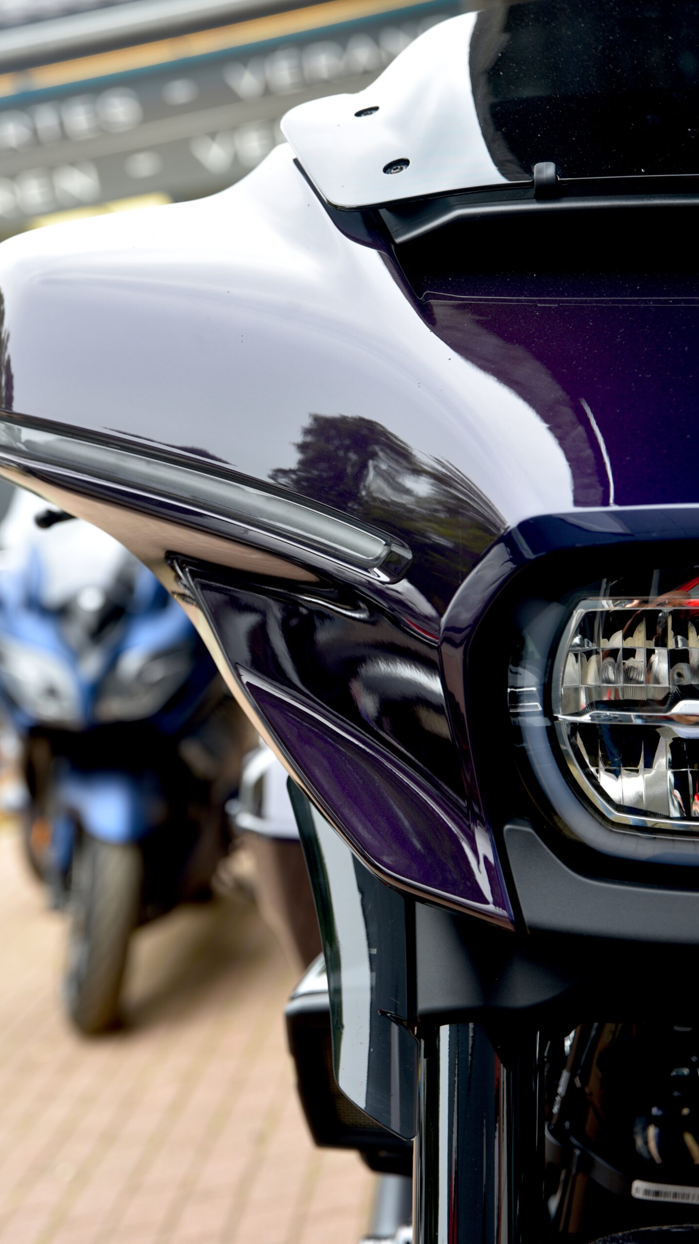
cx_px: 312
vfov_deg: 28.6
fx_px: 2439
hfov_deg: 16.3
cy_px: 624
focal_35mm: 74
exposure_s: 1/60
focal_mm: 70
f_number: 4
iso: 100
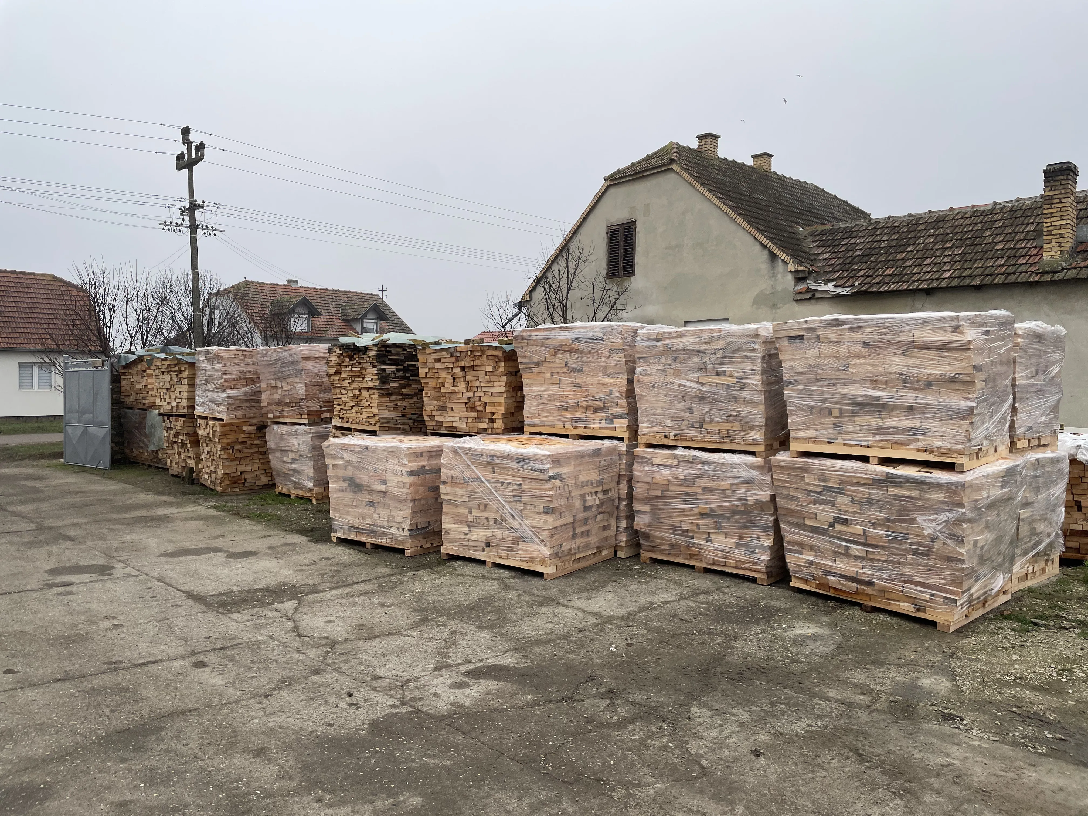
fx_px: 817
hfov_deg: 67.3
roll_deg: -0.2
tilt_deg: -1.4
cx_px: 544
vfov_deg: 53.1
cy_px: 408
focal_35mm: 26
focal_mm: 4.2
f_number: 1.6
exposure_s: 1/394
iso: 32
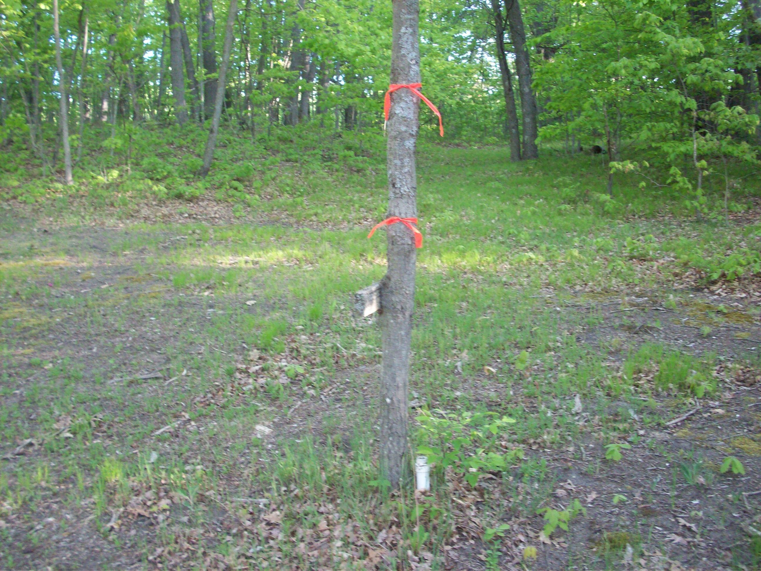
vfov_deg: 38.7
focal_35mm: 37
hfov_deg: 50.1
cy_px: 286
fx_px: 813
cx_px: 380
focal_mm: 6.2
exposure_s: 1/45
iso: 160
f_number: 2.8
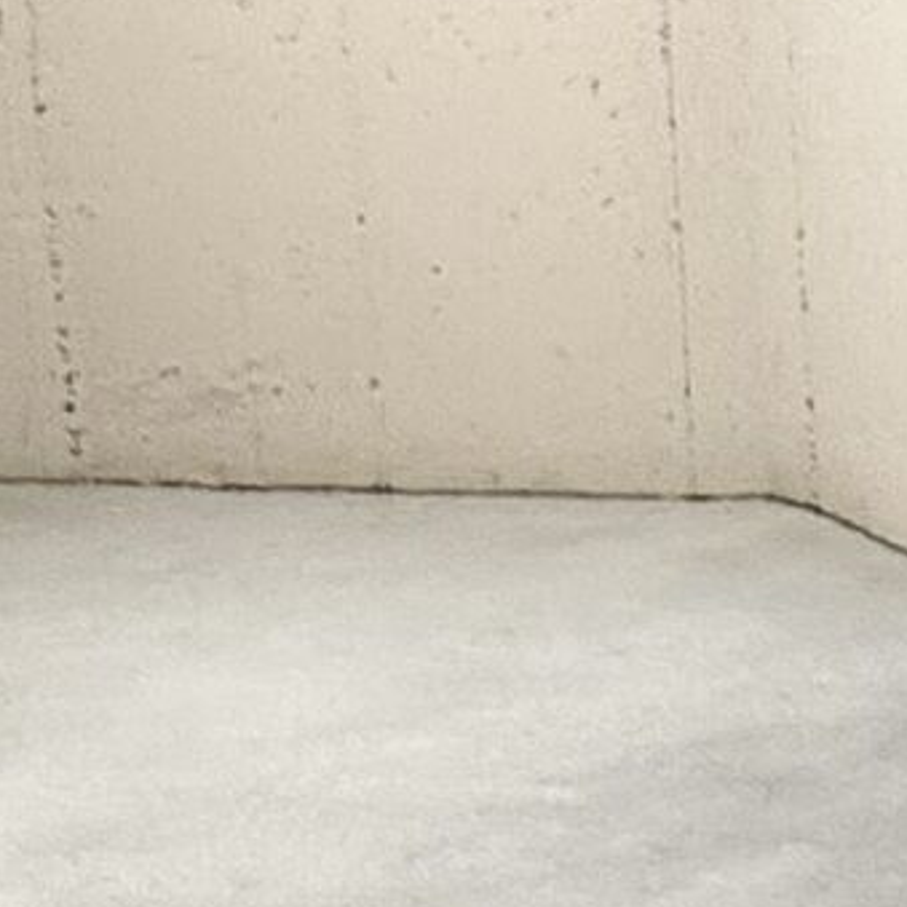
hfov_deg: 13.8
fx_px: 3320
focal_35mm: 112
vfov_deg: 15.6
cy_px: 474
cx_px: 1648
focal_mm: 2.22
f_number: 2.2
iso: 200
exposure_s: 1/60
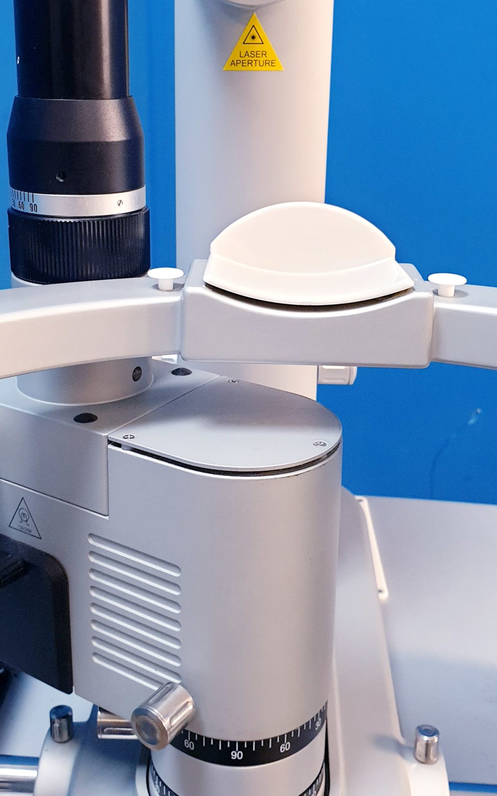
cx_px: 219
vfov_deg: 47.9
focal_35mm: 41
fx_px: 888
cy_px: 314
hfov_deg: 31.2
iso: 320
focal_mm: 4.3
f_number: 2.4
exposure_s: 1/50
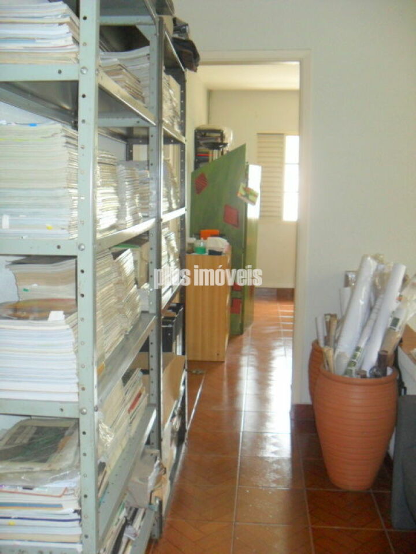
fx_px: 561
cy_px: 277
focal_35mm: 35
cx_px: 208
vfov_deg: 52.6
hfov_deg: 40.7
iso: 200
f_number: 3
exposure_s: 1/45
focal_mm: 6.3
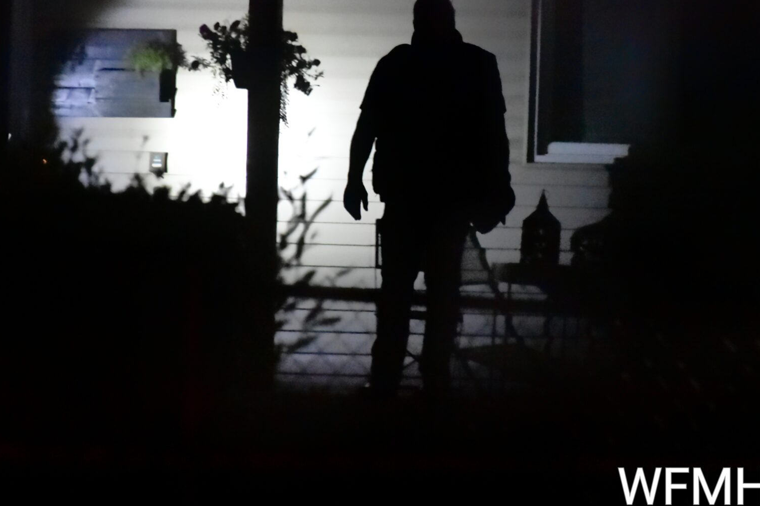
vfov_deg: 1.8
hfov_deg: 2.7
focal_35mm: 761
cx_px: 427
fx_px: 16063
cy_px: 95
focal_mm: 300
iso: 20000
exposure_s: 1/200
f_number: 8
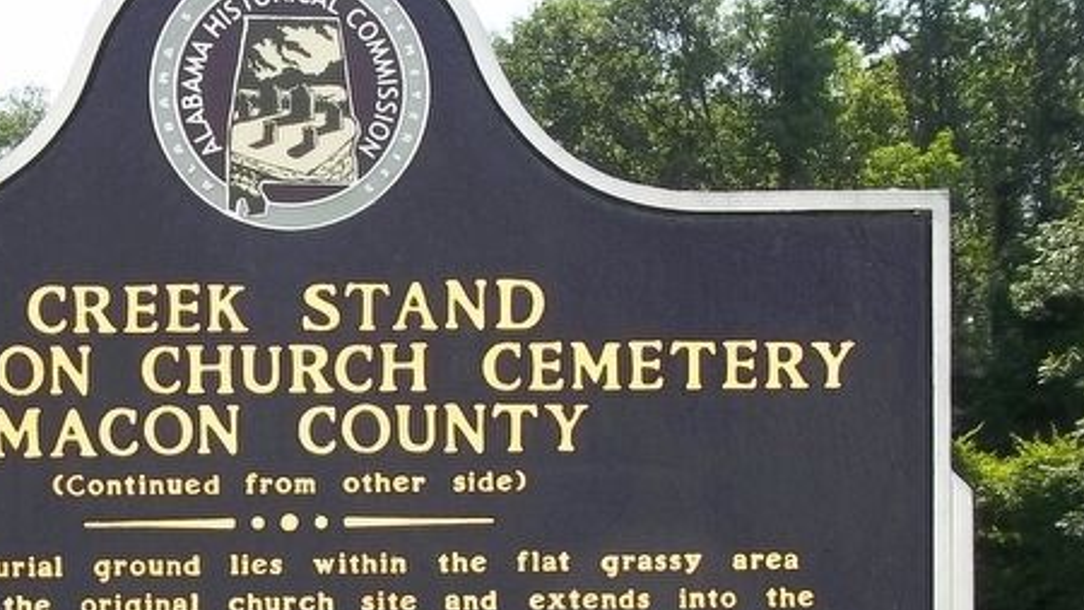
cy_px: 562
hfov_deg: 33.4
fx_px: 1782
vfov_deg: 19.0
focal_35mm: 62
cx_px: 313
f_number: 5.5
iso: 80
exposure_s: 1/200
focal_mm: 5.7
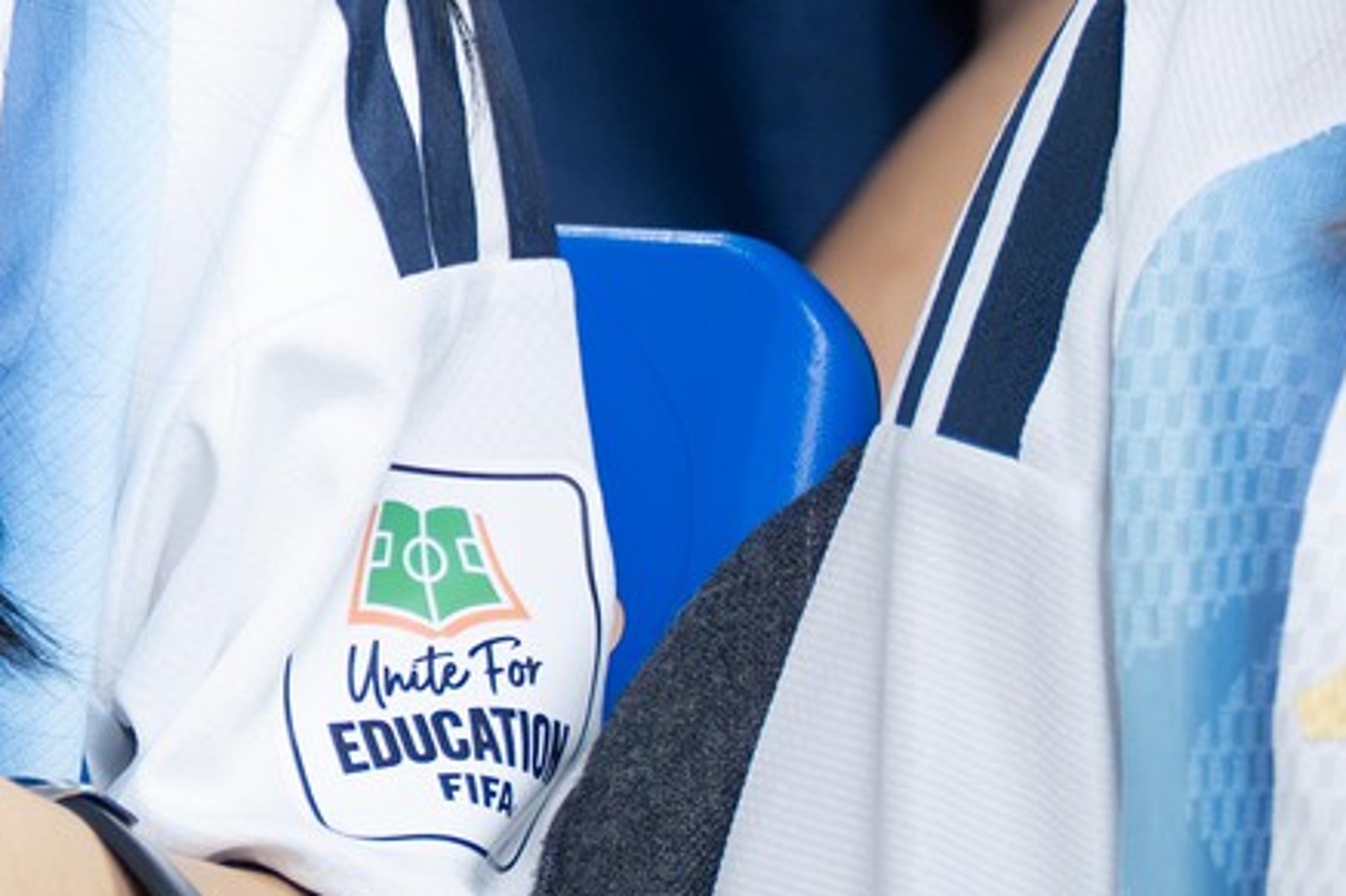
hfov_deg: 6.0
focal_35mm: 334
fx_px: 12483
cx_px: -1451
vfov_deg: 4.1
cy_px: -155
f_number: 2.8
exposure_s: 1/200
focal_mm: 57
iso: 1250
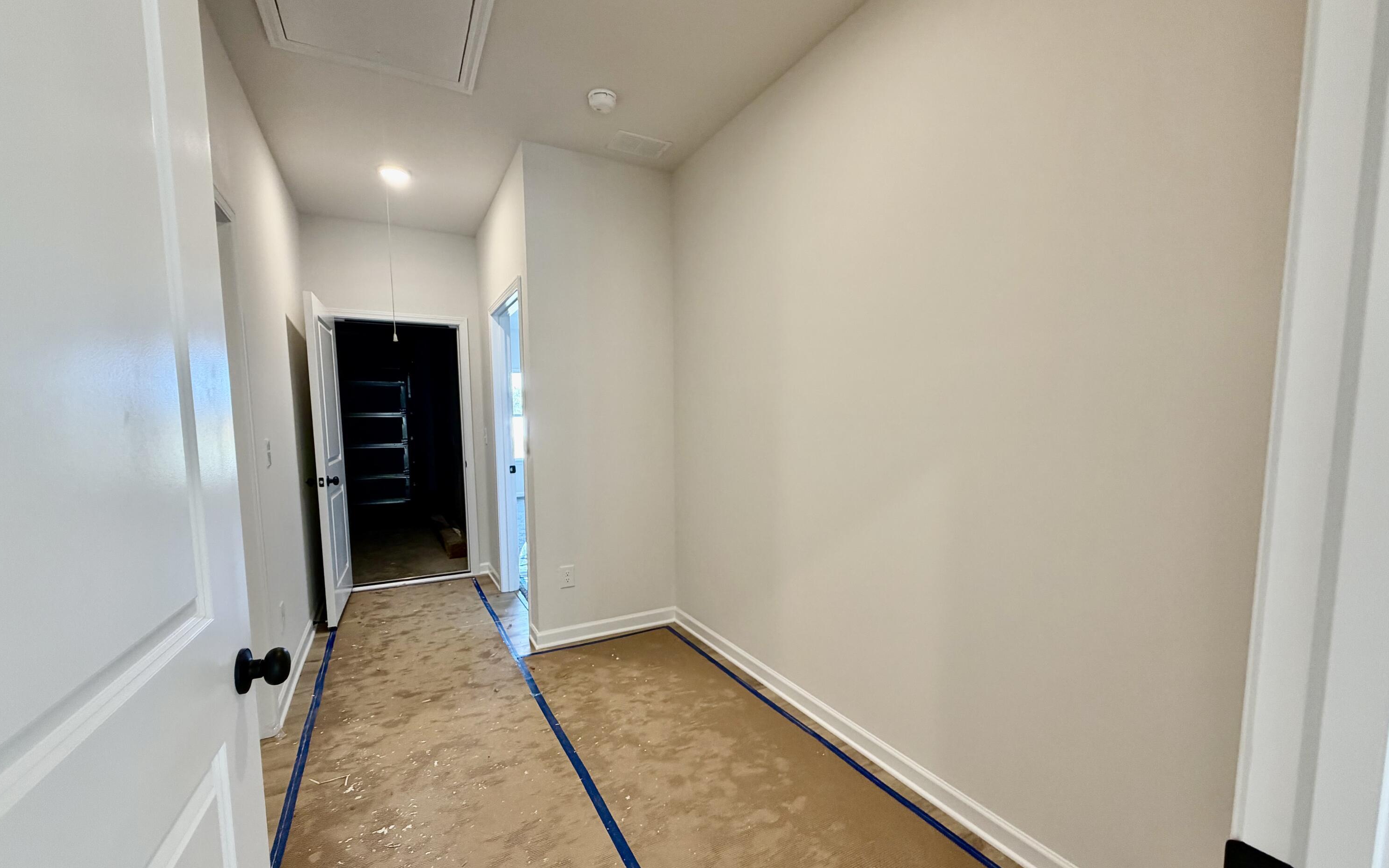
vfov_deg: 74.6
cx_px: 690
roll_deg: +0.2
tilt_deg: -6.0
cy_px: 474
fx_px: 568
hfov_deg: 101.5
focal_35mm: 15
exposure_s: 1/60
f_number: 2.2
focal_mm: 2.22
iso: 200
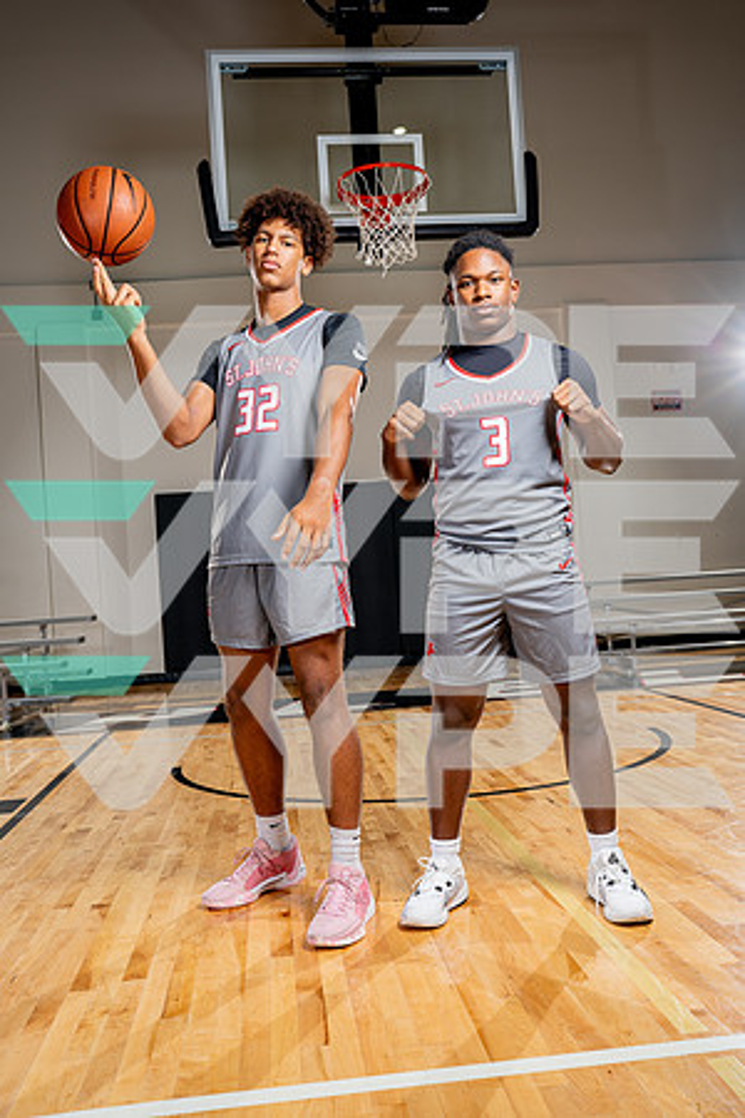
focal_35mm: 33
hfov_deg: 40.0
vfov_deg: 57.2
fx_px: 1024
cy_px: 559
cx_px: 372
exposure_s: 1/250
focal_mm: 33
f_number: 7.1
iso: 250
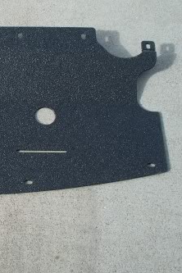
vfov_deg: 28.1
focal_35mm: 72
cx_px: -66
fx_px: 546
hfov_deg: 17.5
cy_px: 143
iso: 64
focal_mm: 7.5
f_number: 2.8
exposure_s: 1/250
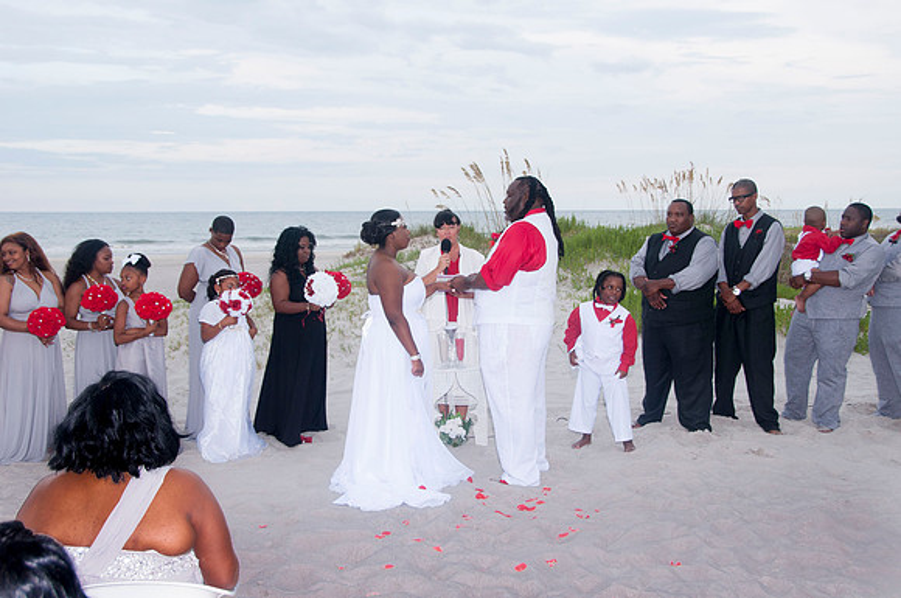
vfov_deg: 34.1
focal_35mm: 39
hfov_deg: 49.6
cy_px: 299
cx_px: 450
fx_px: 975
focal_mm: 26
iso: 200
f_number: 5.6
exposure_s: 1/125
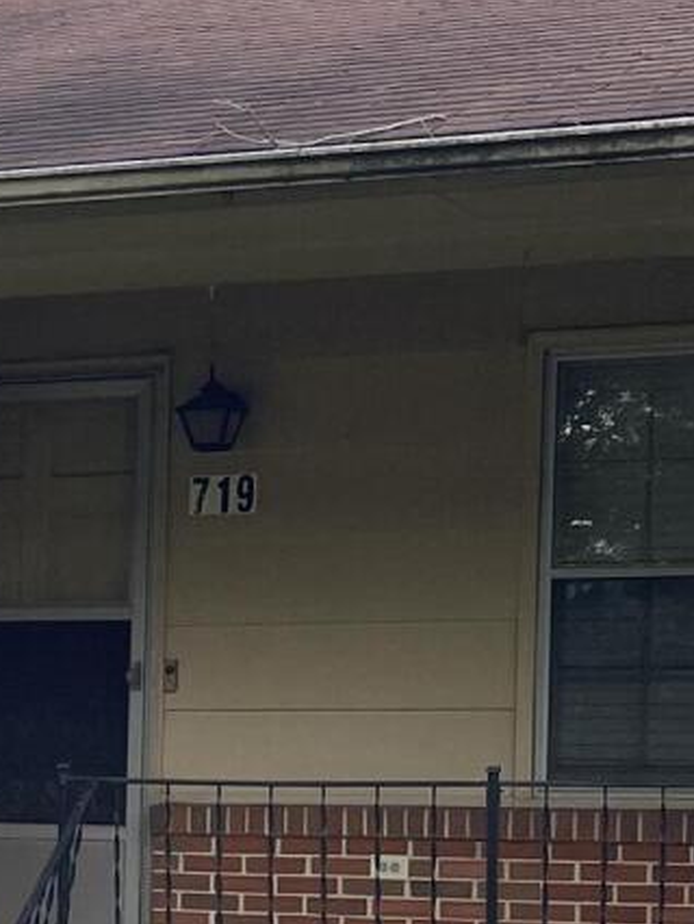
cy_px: 980
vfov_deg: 15.8
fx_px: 3258
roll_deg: +0.3
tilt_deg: -4.0
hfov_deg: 11.7
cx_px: -314
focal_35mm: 122
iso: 32
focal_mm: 5.1
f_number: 1.6
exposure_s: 1/1420
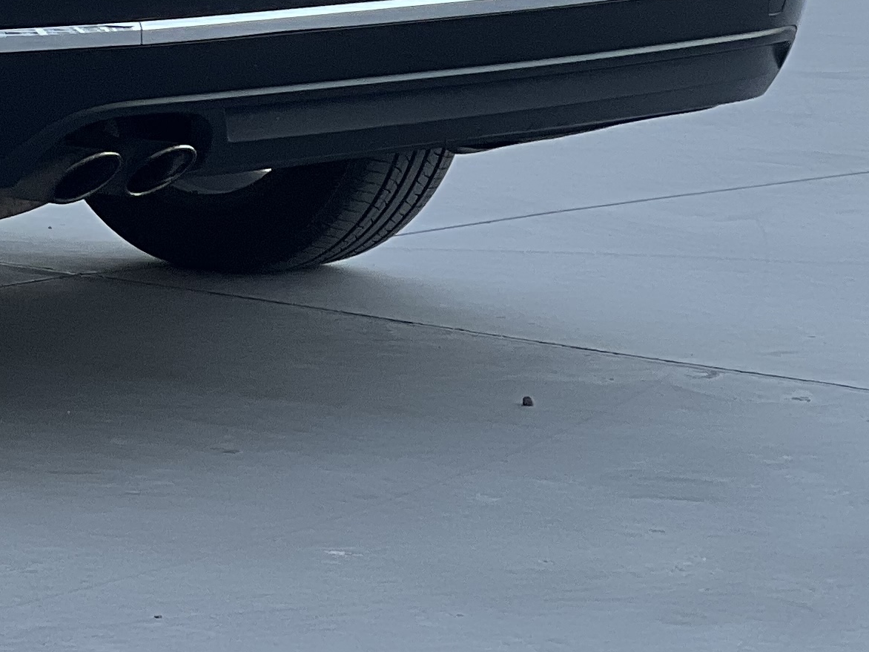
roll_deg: +1.1
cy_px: -171
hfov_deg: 7.3
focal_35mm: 265
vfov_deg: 5.6
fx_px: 6653
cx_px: -598
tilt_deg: -4.5
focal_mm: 9
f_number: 2.8
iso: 32
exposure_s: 1/121
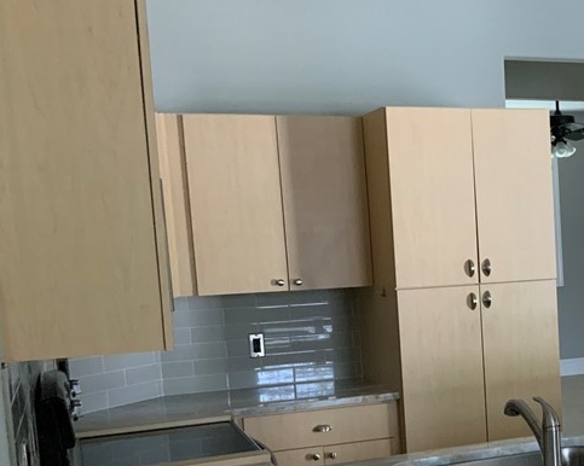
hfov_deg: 29.8
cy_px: 355
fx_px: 1037
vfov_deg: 25.1
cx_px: 555
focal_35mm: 60
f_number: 1.8
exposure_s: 1/60
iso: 250
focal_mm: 3
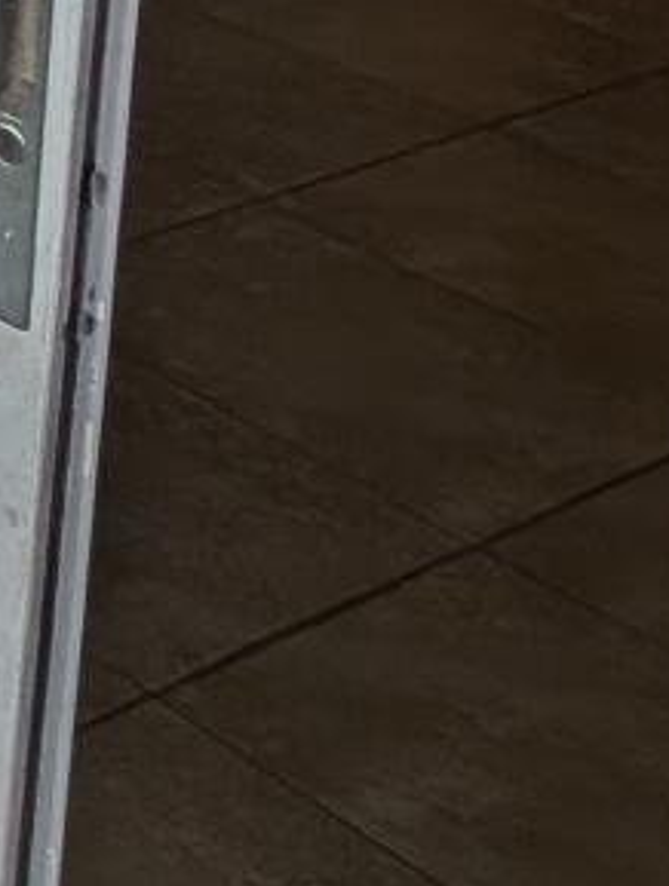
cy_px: -748
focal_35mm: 83
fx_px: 2131
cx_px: -1352
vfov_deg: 18.1
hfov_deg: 11.1
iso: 33
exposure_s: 1/856
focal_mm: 2.23
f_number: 1.95
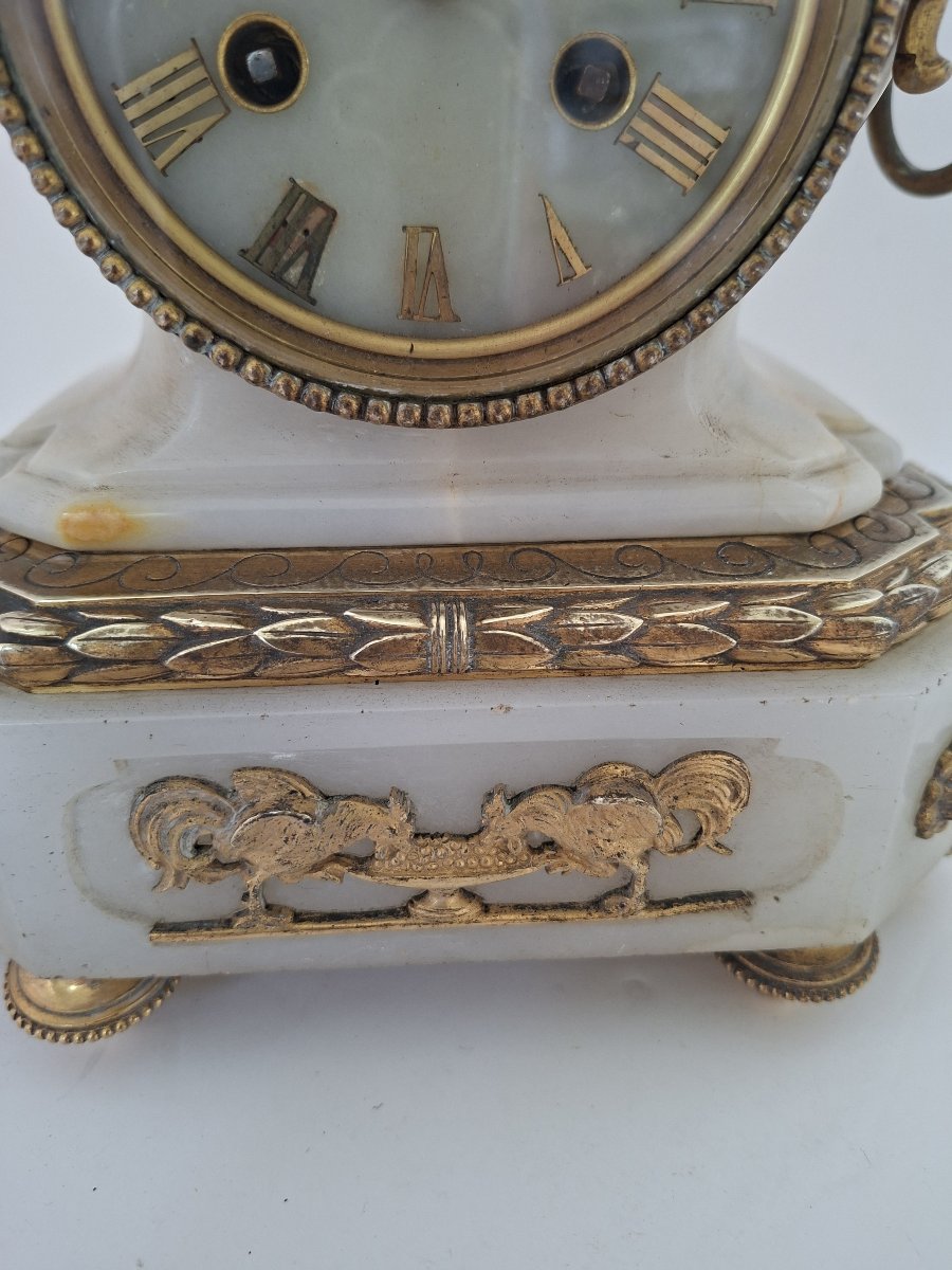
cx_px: 476
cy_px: 635
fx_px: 843
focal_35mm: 23
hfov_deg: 58.9
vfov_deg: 73.9
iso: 320
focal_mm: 5.54
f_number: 1.8
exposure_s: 1/100
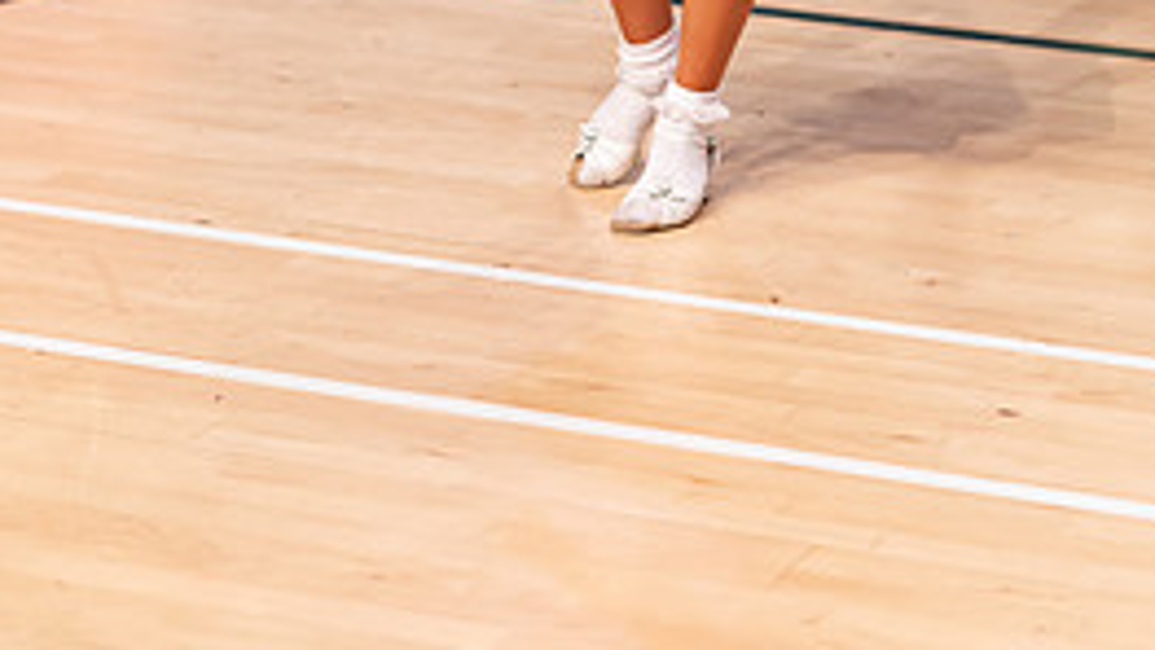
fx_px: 4656
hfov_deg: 14.1
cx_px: 613
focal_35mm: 152
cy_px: -329
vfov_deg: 7.8
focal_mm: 85
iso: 3200
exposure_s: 1/640
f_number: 1.8
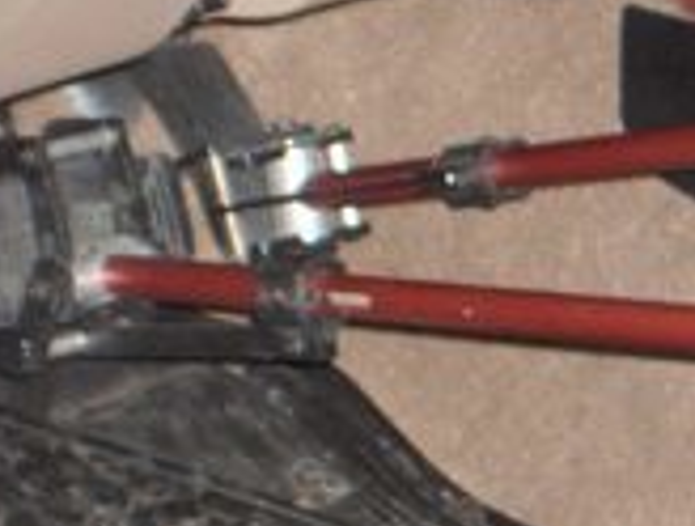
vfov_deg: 5.2
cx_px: 801
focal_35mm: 285
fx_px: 5739
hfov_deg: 6.9
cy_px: 214
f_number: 4.9
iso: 200
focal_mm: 24
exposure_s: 1/125
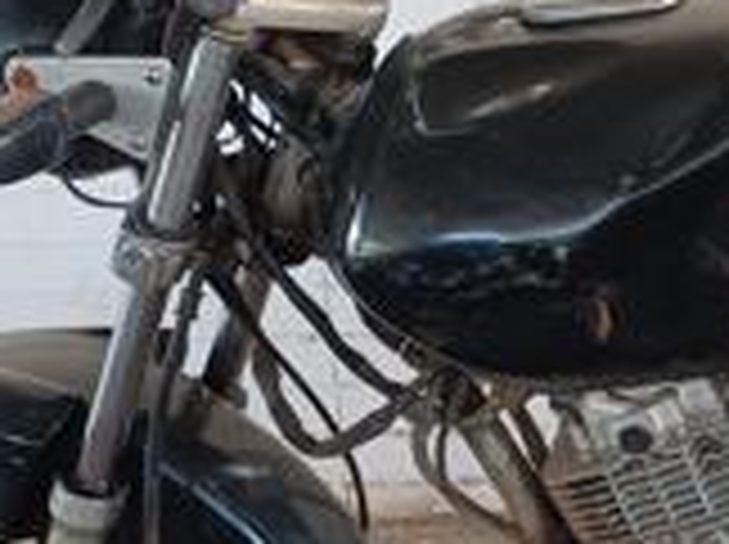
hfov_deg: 18.2
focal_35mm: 99
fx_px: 2082
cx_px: 1004
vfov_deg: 14.9
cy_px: 265
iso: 64
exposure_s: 1/60
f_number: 1.8
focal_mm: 4.65
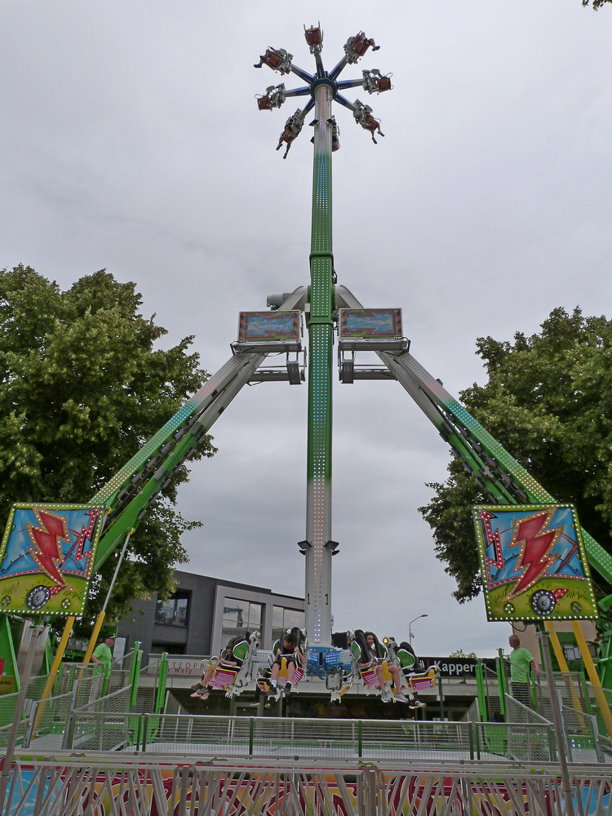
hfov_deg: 54.9
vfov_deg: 69.4
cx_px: 306
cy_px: 408
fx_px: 589
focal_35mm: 25
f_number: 5.6
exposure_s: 1/800
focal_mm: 4.5
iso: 160
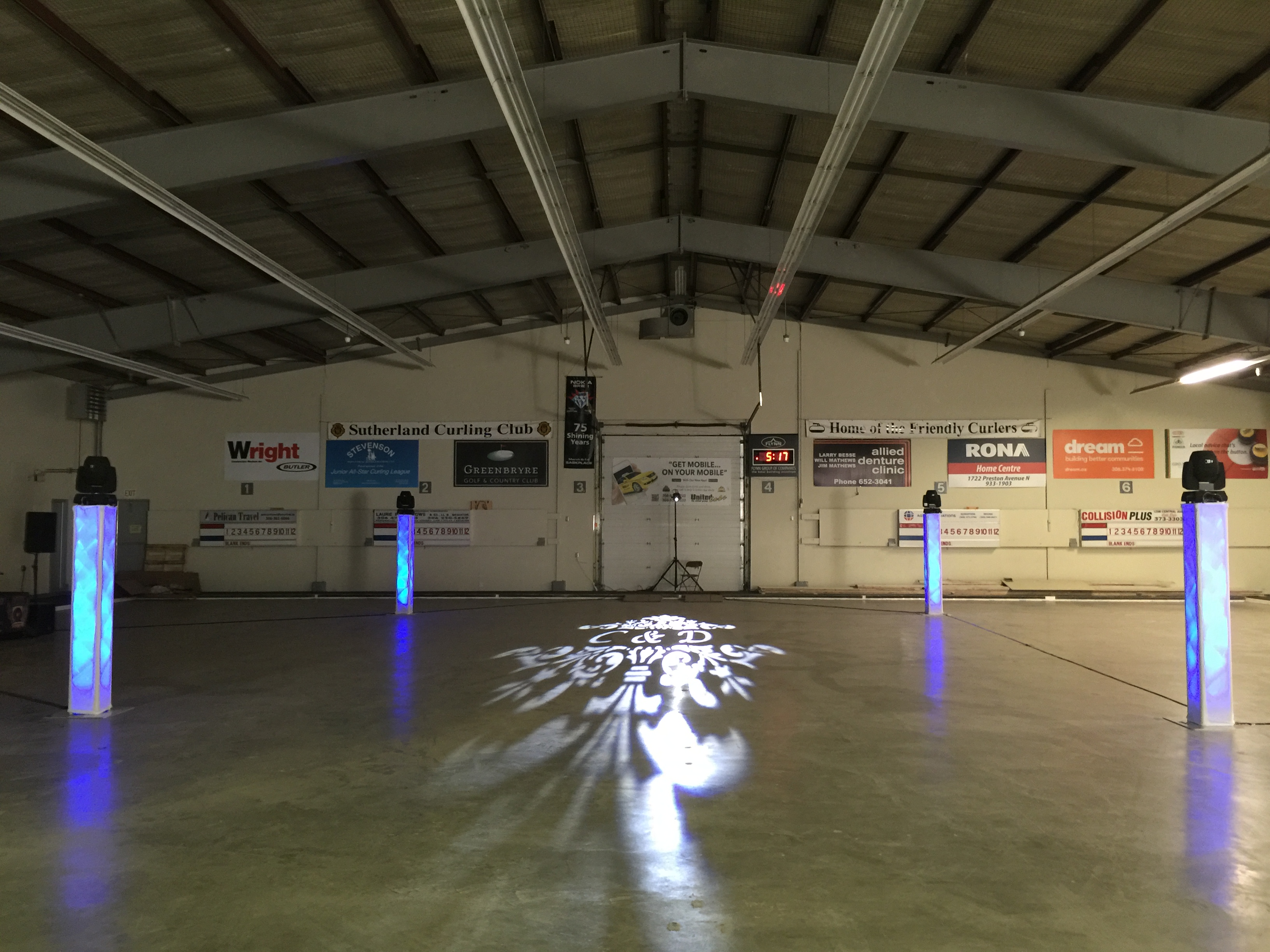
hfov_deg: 61.7
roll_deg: -0.3
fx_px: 1064
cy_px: 476
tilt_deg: +2.5
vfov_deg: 48.2
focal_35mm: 29
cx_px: 635
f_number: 2.2
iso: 125
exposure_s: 1/8
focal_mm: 4.15
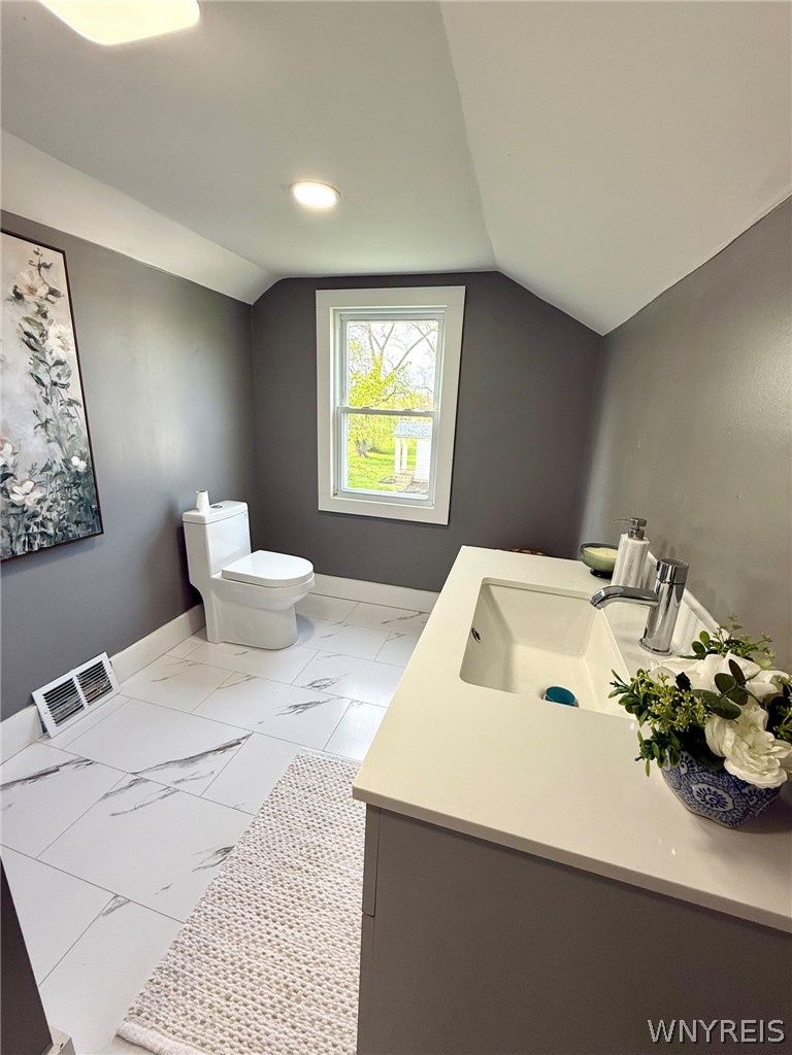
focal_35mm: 14
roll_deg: -3.0
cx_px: 396
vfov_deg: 102.1
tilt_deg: -14.3
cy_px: 528
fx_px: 427
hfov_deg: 85.7
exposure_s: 1/120
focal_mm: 2.22
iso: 80
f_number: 2.2
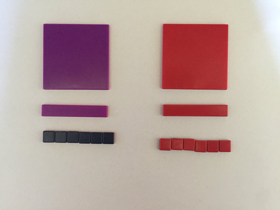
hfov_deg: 61.7
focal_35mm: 29
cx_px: 140
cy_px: 105
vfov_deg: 48.2
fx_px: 235
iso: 250
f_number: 2.2
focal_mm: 4.15
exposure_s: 1/15
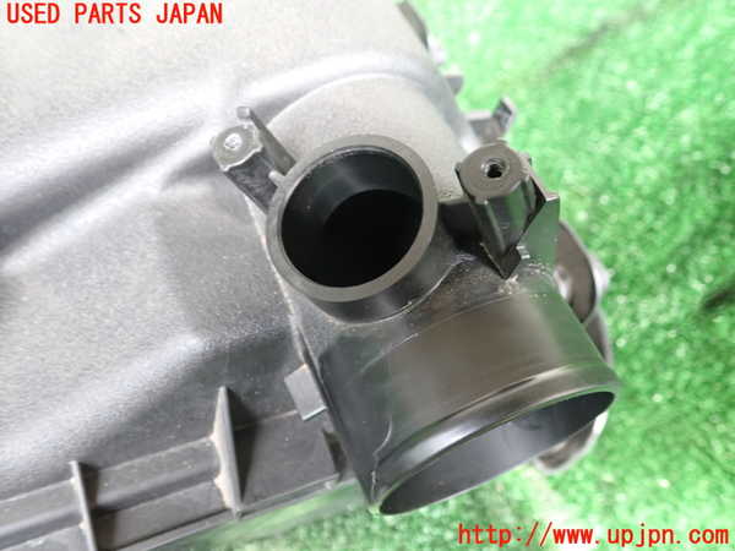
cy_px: 276
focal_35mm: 30
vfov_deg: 46.8
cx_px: 368
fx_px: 637
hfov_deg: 60.0
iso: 250
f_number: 2.3
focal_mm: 5.4
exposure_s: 1/30
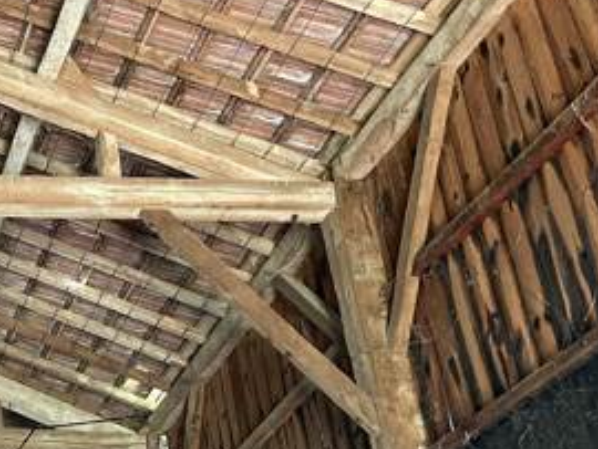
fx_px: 1331
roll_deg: -0.5
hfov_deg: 21.7
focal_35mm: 77
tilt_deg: +30.2
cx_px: -261
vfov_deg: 19.2
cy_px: 241
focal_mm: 5.1
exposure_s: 1/45
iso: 500
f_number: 1.6
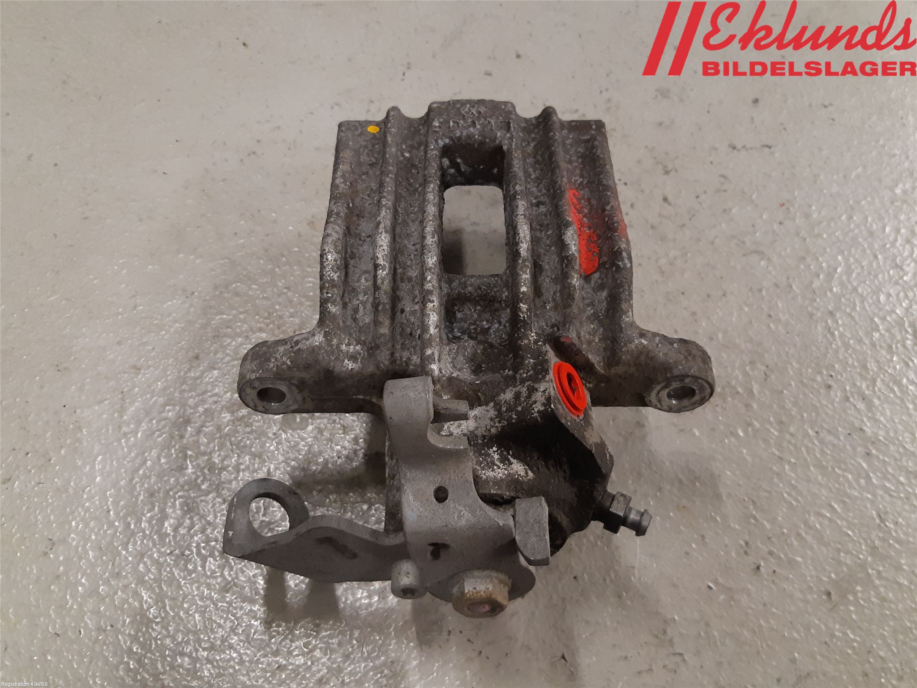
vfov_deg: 53.1
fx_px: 689
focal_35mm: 26
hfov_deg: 67.3
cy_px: 344
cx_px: 458
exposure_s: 1/50
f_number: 1.7
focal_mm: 3.93
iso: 200
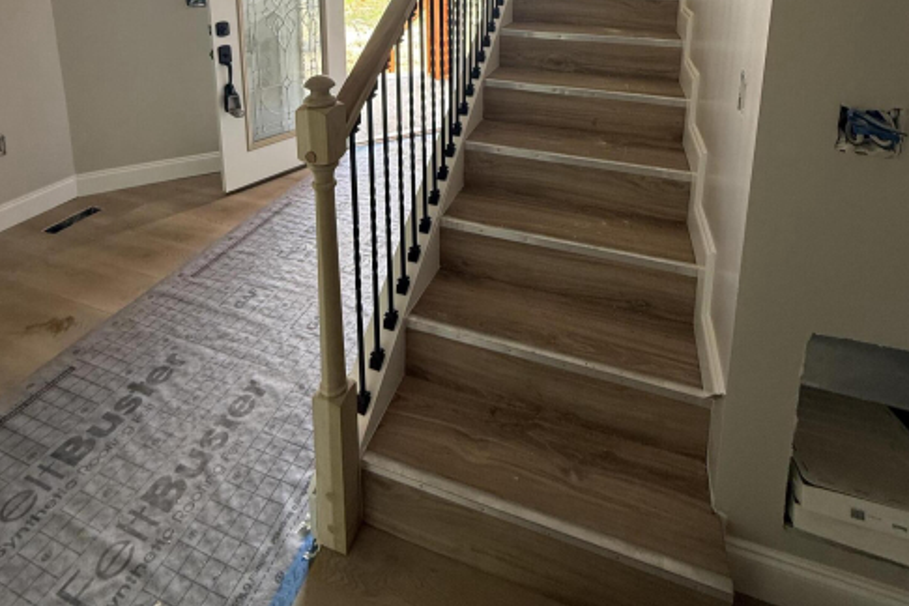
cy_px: 36
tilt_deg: -9.7
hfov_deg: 84.0
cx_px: 454
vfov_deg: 52.6
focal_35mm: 20
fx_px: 505
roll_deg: -0.1
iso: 160
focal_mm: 2.22
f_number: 2.2
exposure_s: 1/99
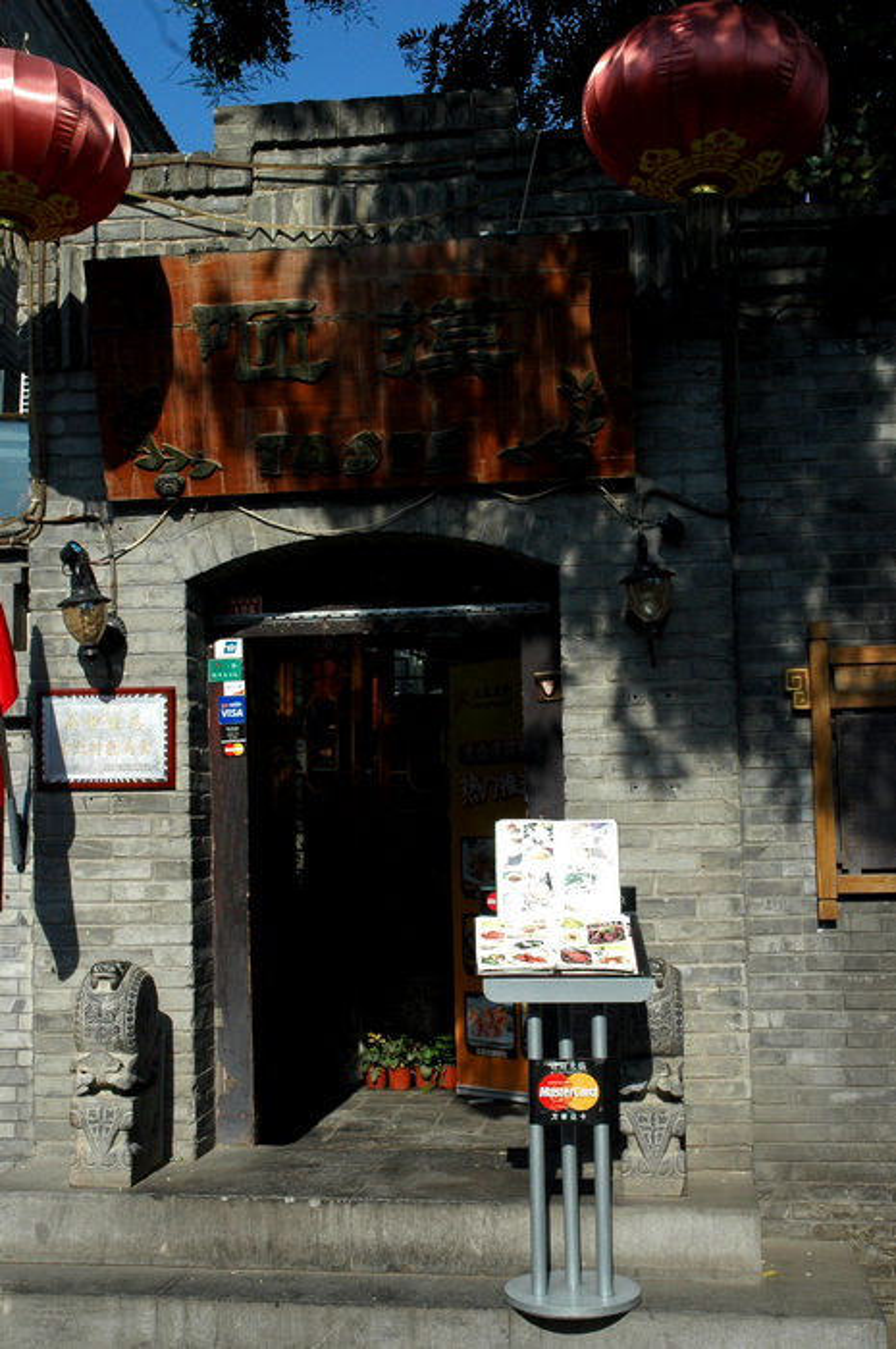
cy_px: 674
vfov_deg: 48.0
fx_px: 1516
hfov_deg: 32.9
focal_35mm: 40
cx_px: 448
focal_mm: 27
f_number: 11
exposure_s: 1/640
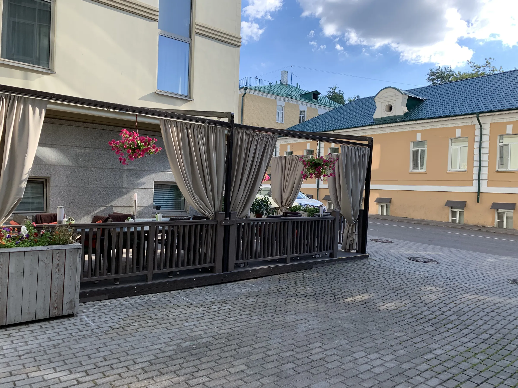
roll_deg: -1.9
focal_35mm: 26
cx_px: 259
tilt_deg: +0.4
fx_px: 389
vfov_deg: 53.1
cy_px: 194
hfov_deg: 67.3
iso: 25
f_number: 1.8
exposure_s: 1/488
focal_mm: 4.25
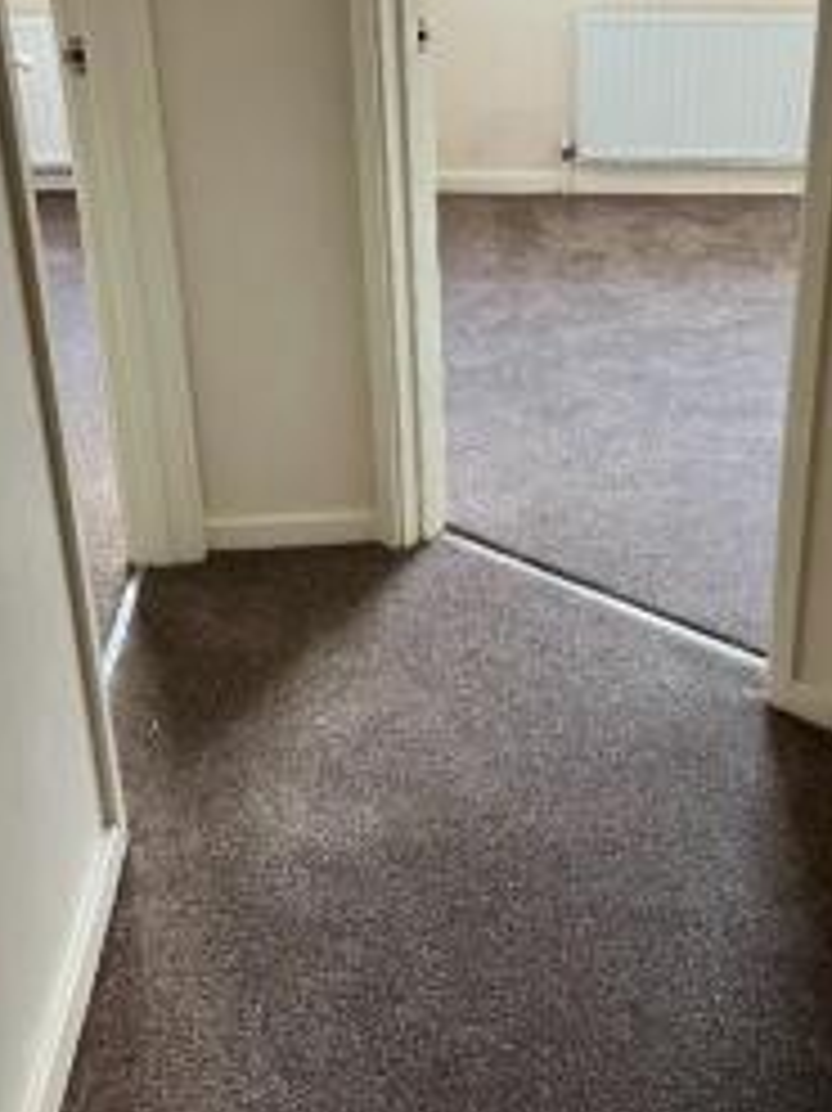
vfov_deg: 41.2
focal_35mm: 46
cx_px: 508
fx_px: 1475
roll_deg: +0.7
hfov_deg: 31.4
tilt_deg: -25.4
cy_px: 475
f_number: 1.6
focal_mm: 5.1
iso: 320
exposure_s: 1/60
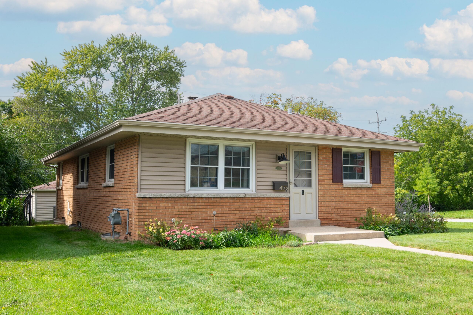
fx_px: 473
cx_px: 236
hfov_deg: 53.2
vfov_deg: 36.8
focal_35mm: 36
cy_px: 158
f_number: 8
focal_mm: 24
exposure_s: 1/320
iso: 320
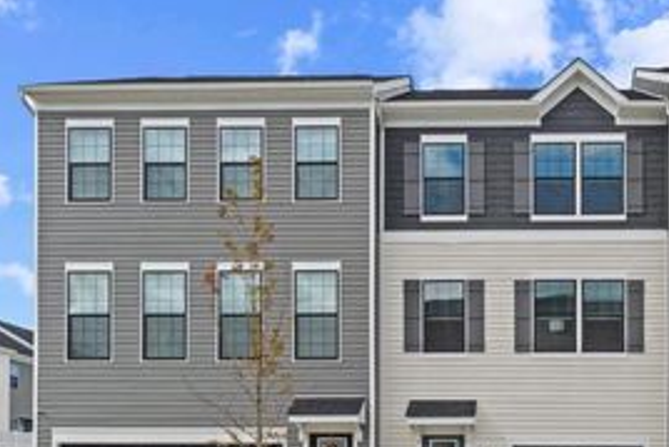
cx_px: 502
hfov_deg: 44.9
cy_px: 373
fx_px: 780
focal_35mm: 42
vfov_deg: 31.0
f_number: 13
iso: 100
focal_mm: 15
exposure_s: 1/40
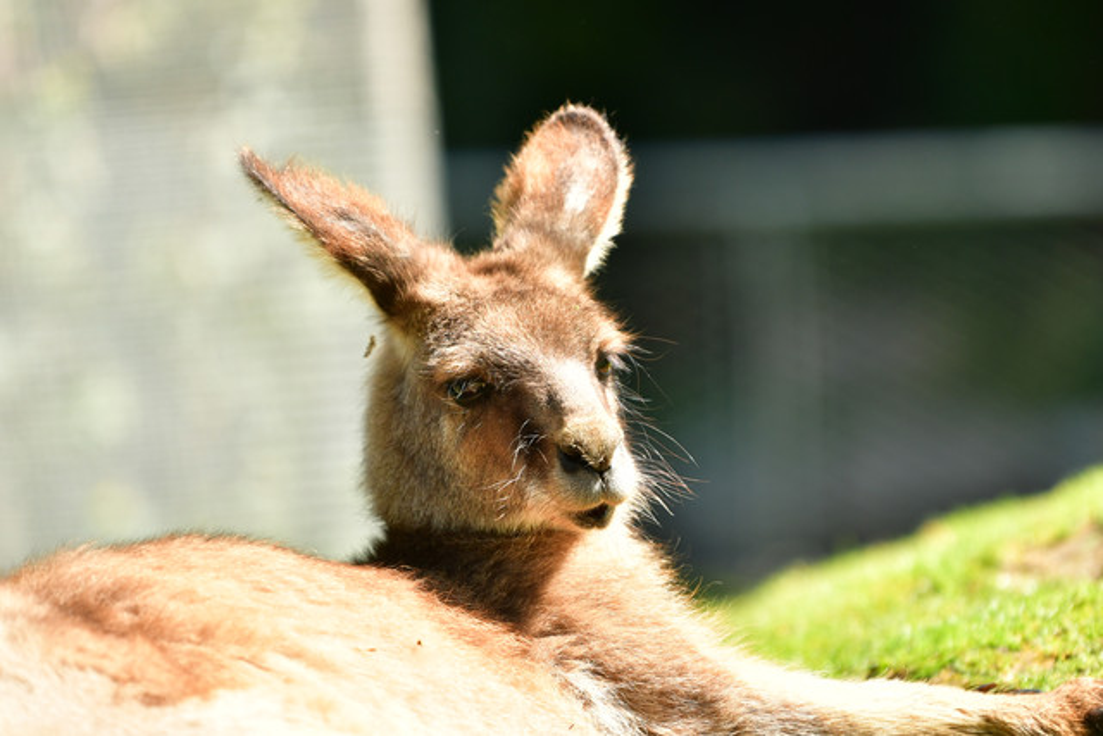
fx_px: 12258
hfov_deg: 5.2
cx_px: 552
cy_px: 368
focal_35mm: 400
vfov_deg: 3.4
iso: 200
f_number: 2.8
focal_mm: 200
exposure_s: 1/1000
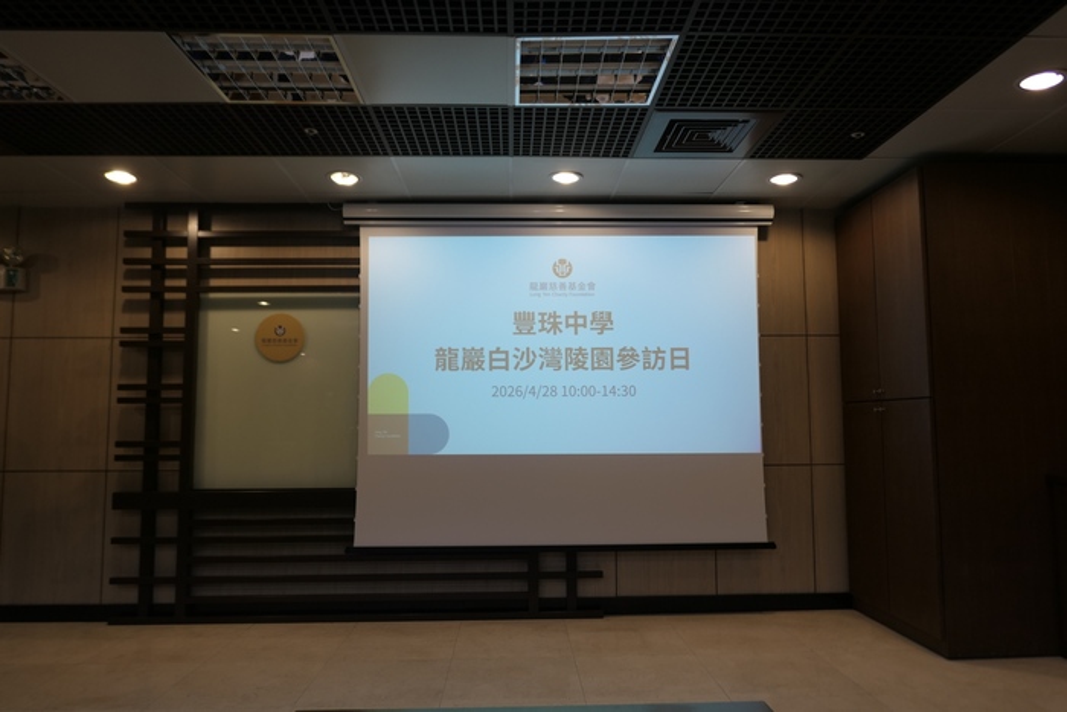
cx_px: 534
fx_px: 711
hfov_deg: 73.7
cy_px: 356
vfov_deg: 53.2
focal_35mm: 24
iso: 125
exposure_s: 1/125
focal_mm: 8.8
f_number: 2
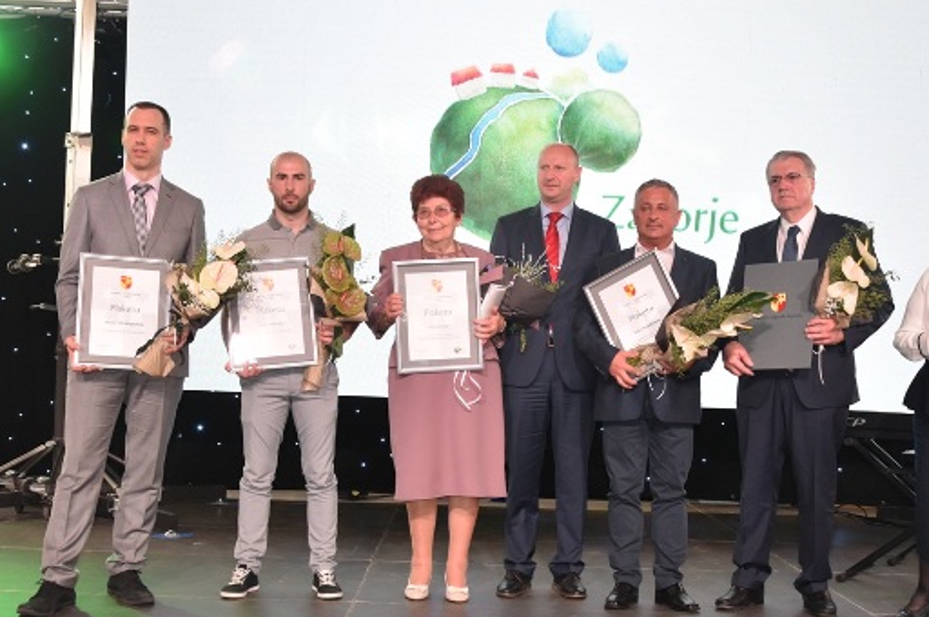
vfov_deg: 35.0
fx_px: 979
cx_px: 533
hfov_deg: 50.6
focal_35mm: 38
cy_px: 301
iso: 800
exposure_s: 1/125
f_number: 5.6
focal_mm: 22
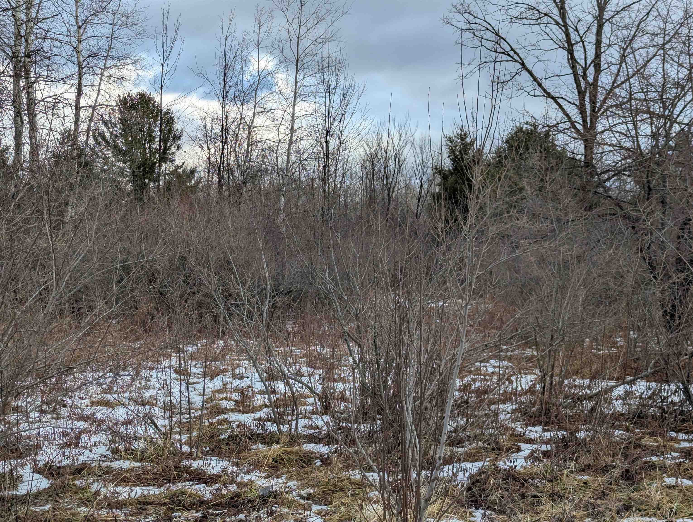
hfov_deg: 39.6
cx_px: 346
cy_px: 261
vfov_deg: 30.3
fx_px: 962
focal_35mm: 48
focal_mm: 6.81
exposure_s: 1/752
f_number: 1.85
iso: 45
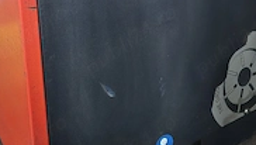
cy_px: -52
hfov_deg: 37.6
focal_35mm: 55
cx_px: 159
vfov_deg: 19.9
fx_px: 374
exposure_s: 1/33.3
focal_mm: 5.4
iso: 2500
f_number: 1.8
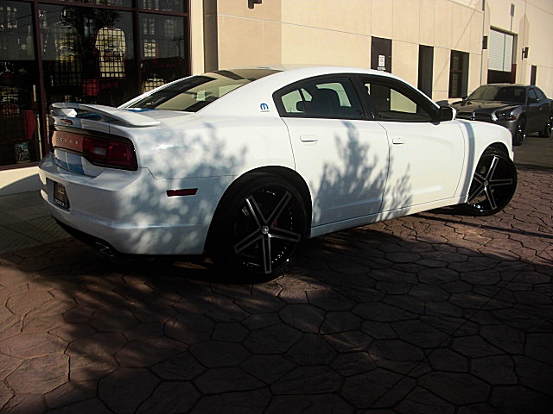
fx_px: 575
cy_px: 207
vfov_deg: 39.7
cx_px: 276
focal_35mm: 36
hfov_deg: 51.4
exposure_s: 1/200
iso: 50
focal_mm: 6.3
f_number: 7.9
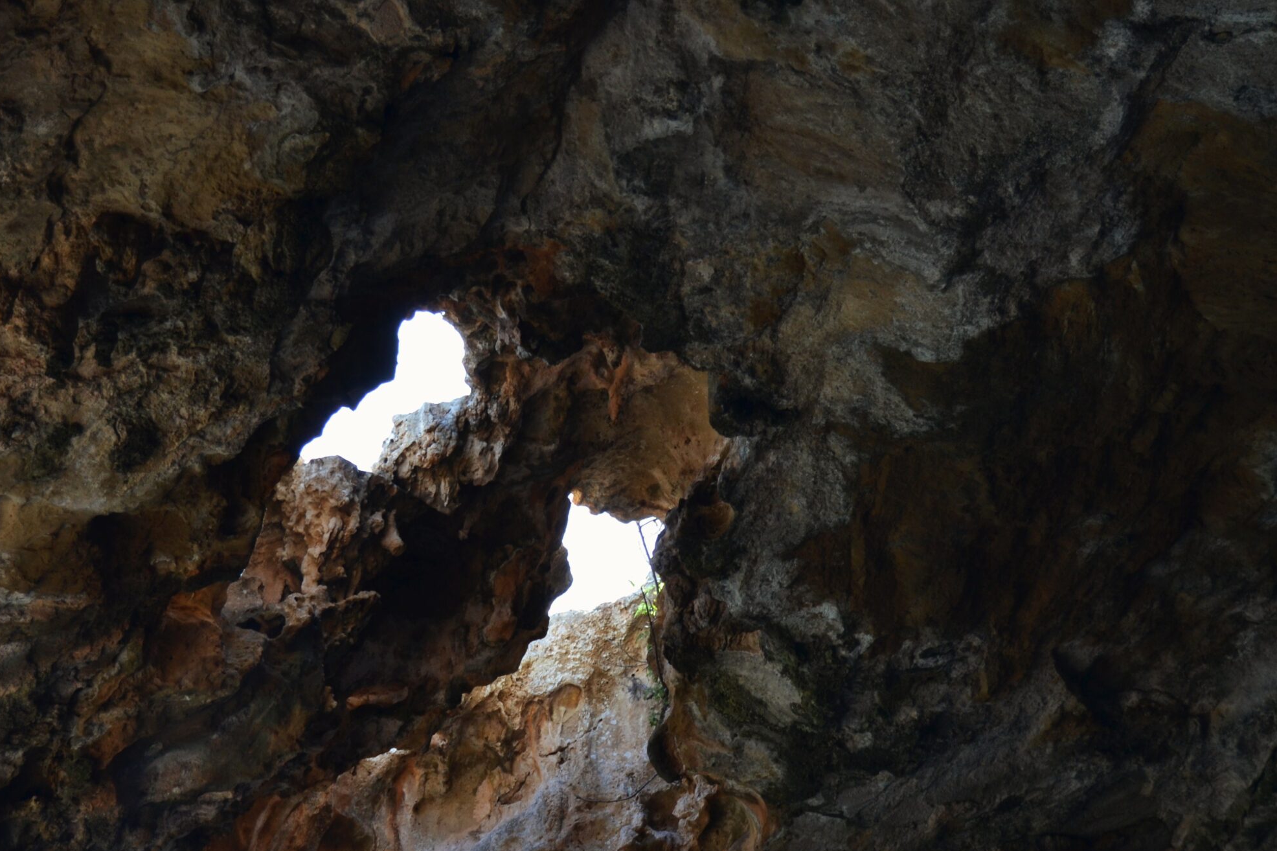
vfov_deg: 18.4
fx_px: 2624
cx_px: 480
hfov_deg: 27.3
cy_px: 459
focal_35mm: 74
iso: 200
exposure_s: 1/125
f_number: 5.6
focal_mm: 38
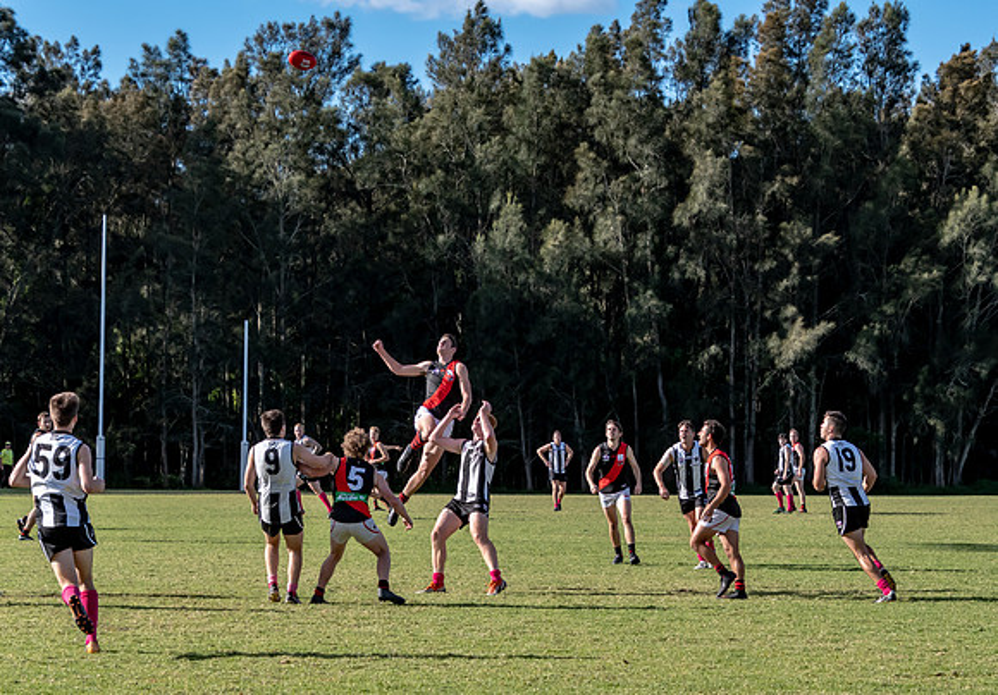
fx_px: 3001
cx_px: 546
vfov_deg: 13.2
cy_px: 380
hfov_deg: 18.9
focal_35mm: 107
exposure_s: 1/2000
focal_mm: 62
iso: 800
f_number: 6.3
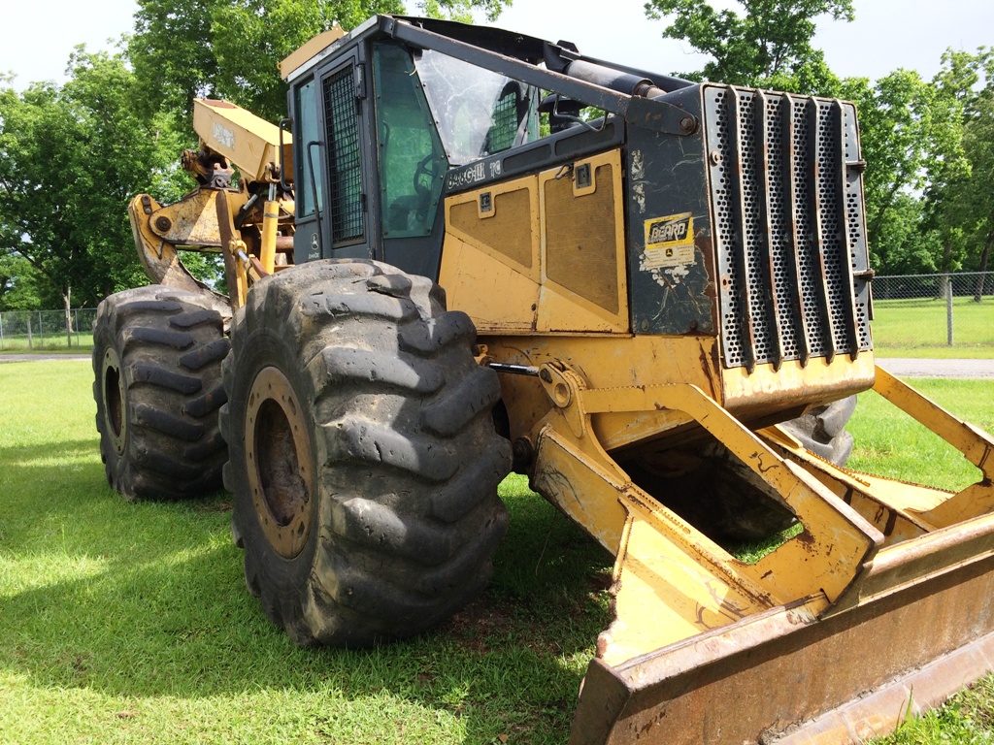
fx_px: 861
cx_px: 497
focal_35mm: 30
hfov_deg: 60.0
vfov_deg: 46.8
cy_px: 372
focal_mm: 4.12
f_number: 2.2
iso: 32
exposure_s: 1/1244
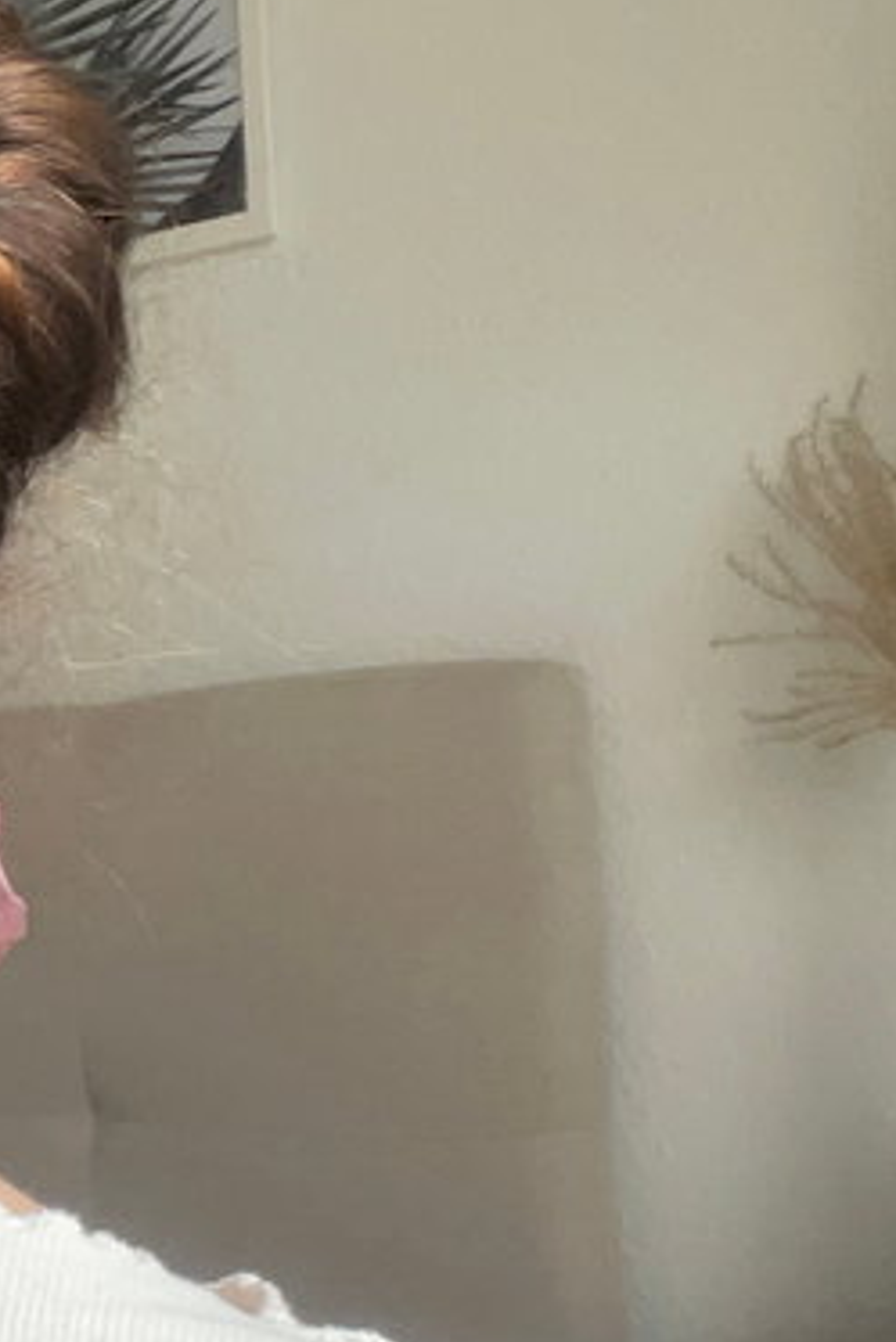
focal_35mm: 77
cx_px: -558
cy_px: 669
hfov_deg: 15.9
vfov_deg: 26.3
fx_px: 2872
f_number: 2.2
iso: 100
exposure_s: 1/60
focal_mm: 2.7
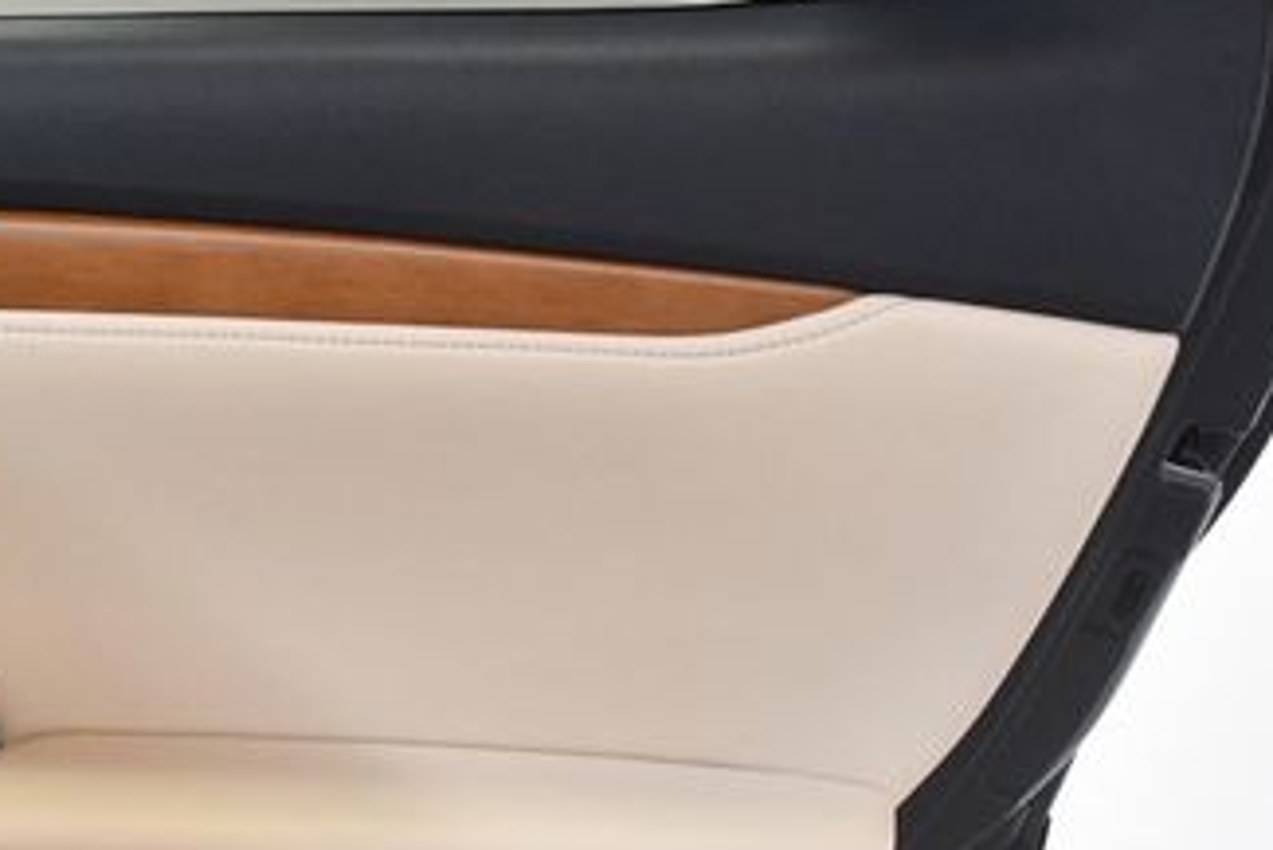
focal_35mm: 59
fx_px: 2087
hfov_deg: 31.9
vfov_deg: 22.4
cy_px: 783
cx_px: 71
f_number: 3.5
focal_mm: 20
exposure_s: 1/80
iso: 3200
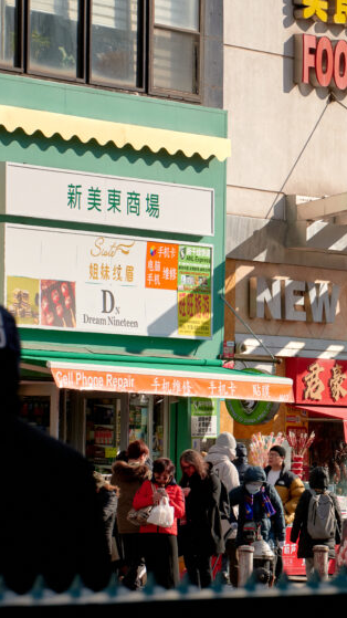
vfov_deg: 9.0
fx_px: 3930
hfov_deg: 5.0
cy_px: 331
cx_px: 492
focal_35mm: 240
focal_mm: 125
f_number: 10
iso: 400
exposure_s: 1/1000
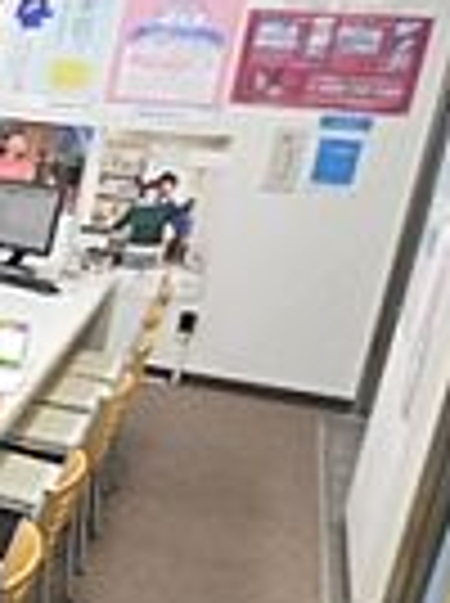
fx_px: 1200
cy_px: 398
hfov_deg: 15.2
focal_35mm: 69
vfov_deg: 28.0
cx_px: -544
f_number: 4.5
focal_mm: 10
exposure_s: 1/80
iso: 800
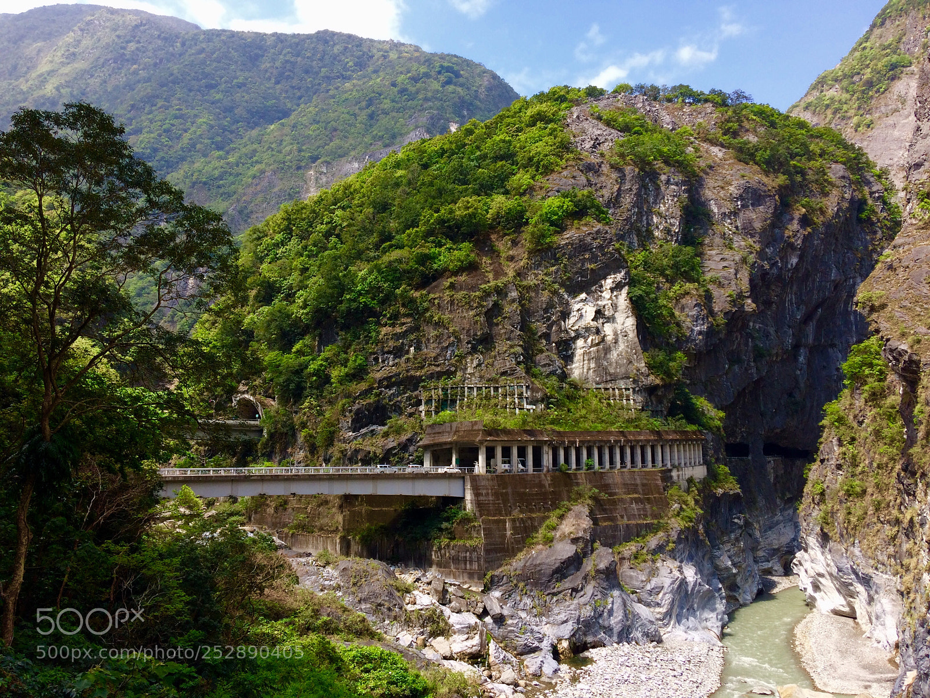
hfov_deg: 61.7
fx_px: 779
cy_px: 349
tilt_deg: +6.7
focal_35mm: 29
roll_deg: +1.6
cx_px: 465
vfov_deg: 48.2
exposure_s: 1/695
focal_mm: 4.15
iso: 32
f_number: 2.2
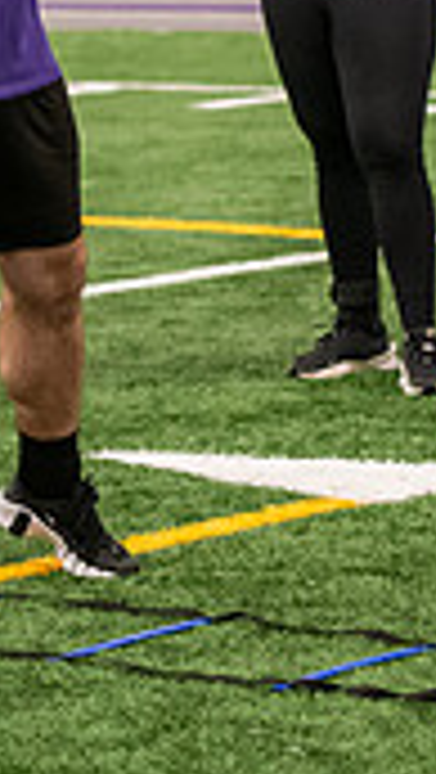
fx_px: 5067
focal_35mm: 247
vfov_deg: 8.7
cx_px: 112
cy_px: 11
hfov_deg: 4.9
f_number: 3.2
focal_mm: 70
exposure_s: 1/200
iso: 2500
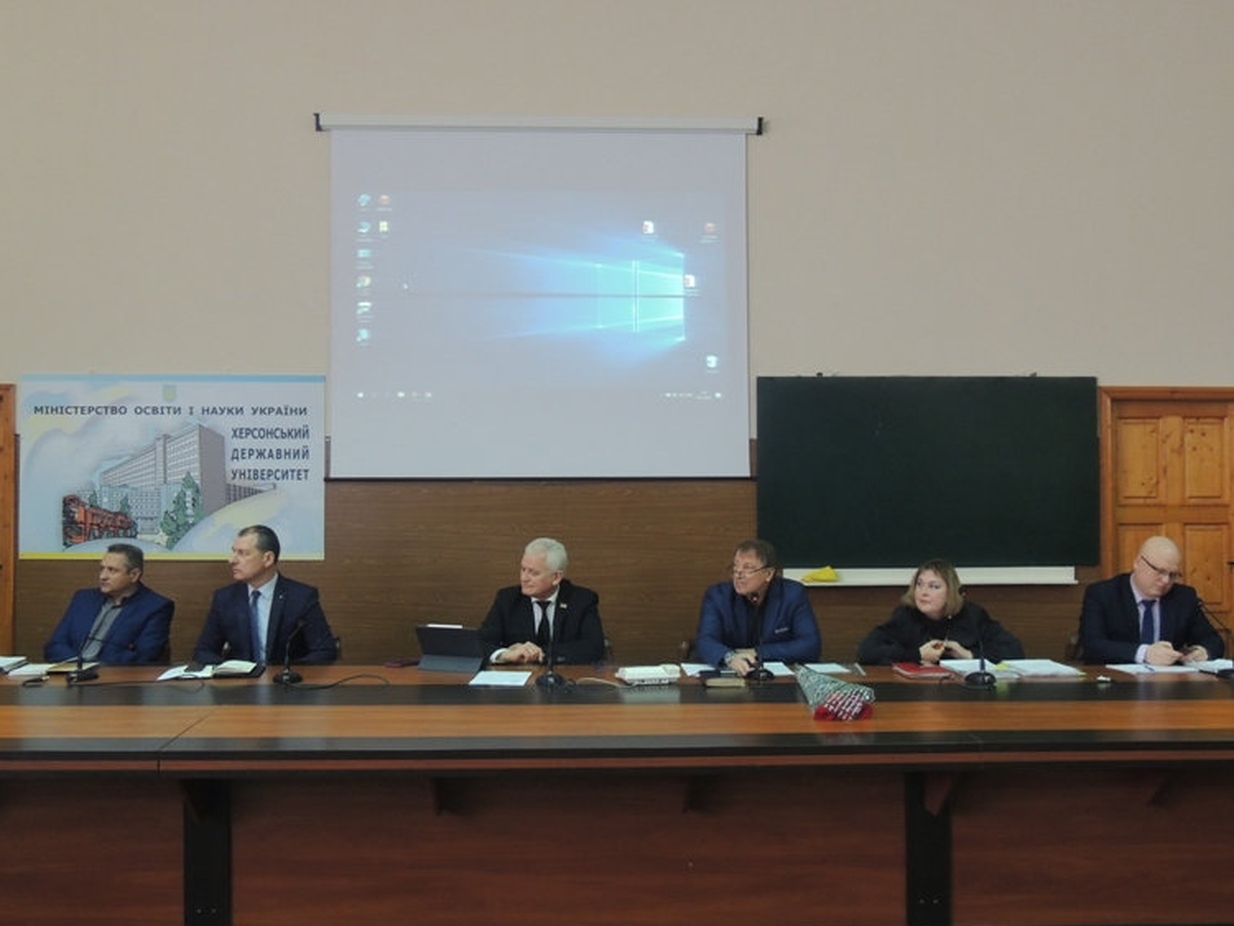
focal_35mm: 32
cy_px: 464
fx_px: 1141
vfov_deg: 44.2
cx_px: 615
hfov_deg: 56.8
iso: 400
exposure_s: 1/20
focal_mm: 5.3
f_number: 3.1
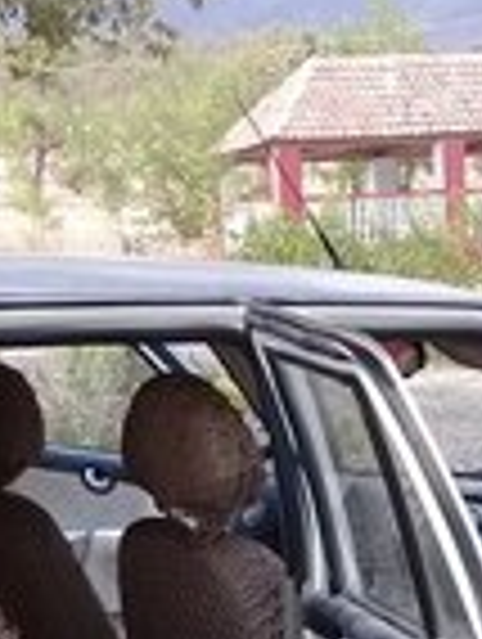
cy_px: 837
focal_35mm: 108
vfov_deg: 17.1
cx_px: 252
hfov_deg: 13.7
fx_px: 1999
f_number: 2.2
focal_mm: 3.3
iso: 50
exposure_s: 1/427
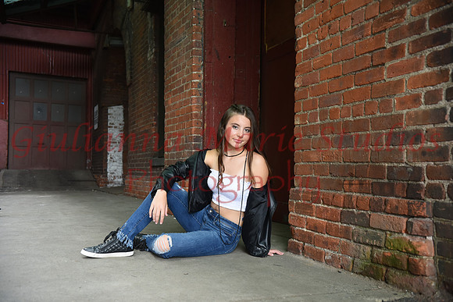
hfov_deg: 50.7
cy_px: 151
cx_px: 226
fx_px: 478
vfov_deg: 35.1
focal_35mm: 38
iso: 1250
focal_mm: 38
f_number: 4.5
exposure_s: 1/200
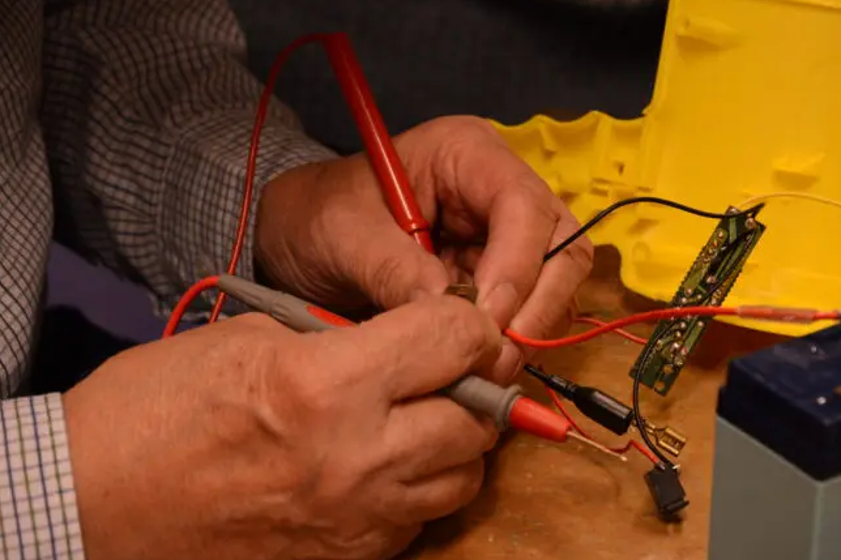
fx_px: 2756
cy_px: 270
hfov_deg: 17.3
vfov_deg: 11.6
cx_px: 471
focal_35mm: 118
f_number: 5.3
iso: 400
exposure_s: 1/20
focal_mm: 66
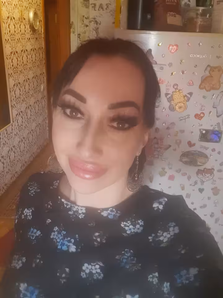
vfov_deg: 69.4
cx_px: 112
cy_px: 149
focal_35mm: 25
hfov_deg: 54.9
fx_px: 215
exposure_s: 1/25
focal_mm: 3.4
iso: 640
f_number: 2
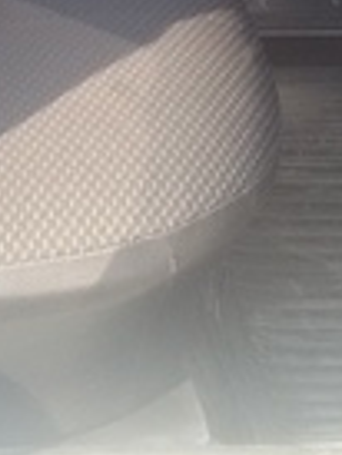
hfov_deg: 13.2
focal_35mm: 112
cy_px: -216
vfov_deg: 16.1
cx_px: 146
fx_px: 1473
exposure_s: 1/100
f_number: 2.4
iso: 64
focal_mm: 2.93
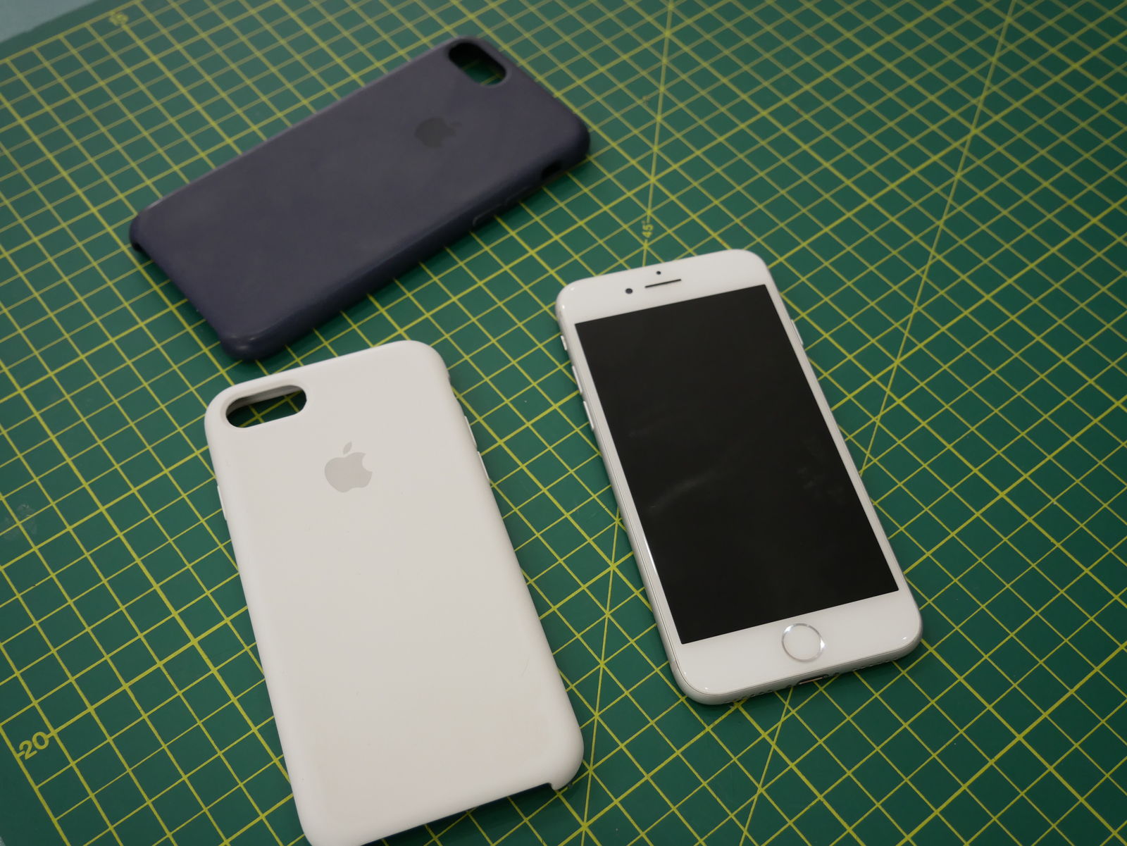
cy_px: 423
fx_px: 1303
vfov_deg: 36.0
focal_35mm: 40
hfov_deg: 46.8
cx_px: 564
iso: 800
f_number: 4.1
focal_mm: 20
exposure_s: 1/60
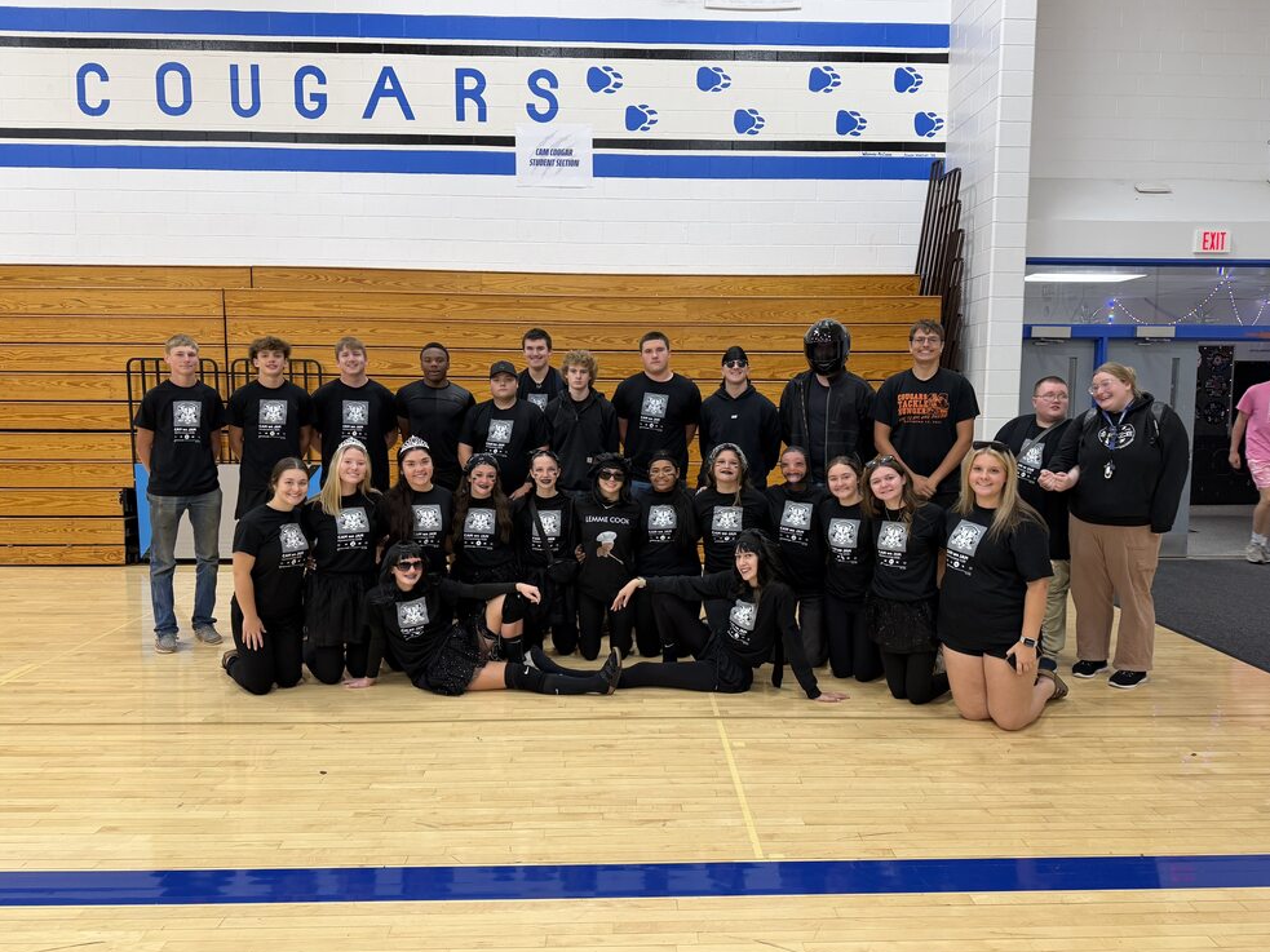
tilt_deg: -5.0
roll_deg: +0.6
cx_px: 659
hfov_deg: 69.4
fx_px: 917
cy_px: 471
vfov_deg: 54.9
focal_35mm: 25
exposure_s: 1/60
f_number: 1.78
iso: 125
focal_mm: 6.76
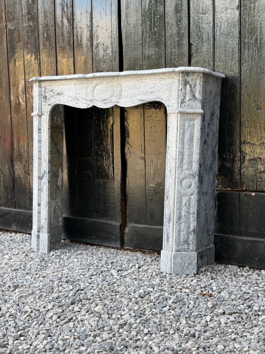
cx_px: 132
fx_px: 490
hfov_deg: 30.3
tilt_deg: -5.6
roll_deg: -0.5
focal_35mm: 48
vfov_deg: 39.7
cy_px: 177
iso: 64
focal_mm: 6.76
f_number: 1.78
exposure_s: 1/252
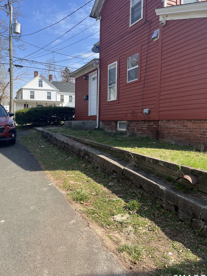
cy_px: 130
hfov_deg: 48.2
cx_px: 105
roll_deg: -0.7
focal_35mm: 29
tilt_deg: -0.8
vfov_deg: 61.6
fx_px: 231
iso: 50
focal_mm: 5.1
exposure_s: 1/1497
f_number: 1.6
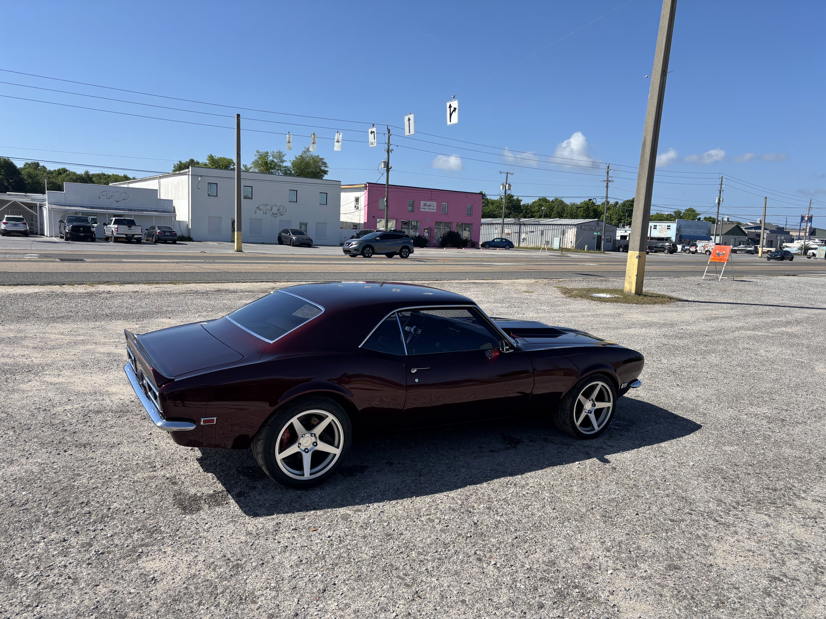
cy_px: 310
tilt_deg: -8.0
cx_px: 413
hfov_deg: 67.3
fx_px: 620
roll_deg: -2.9
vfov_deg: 53.1
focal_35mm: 26
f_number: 1.6
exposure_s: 1/3534
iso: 50
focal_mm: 5.96
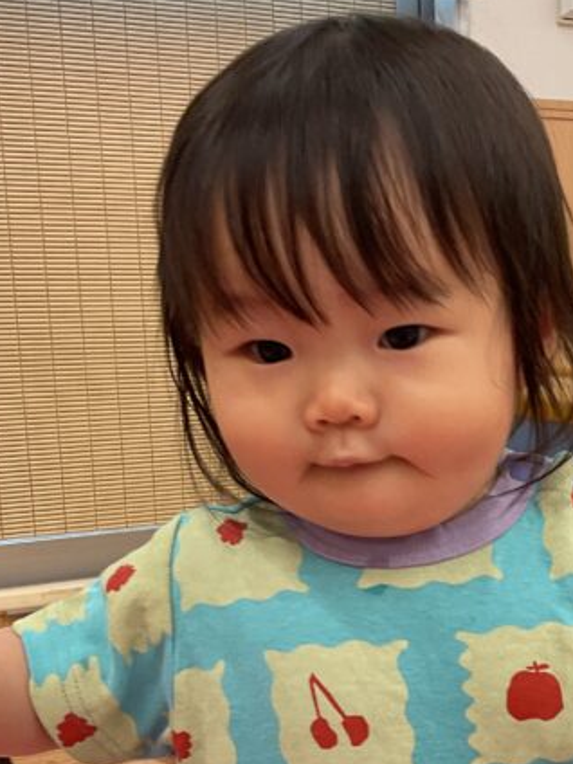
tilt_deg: -16.5
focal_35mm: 70
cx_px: 497
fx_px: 1545
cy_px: 683
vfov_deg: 26.9
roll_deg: -0.1
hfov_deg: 20.6
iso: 50
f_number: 1.8
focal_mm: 3
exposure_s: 1/120
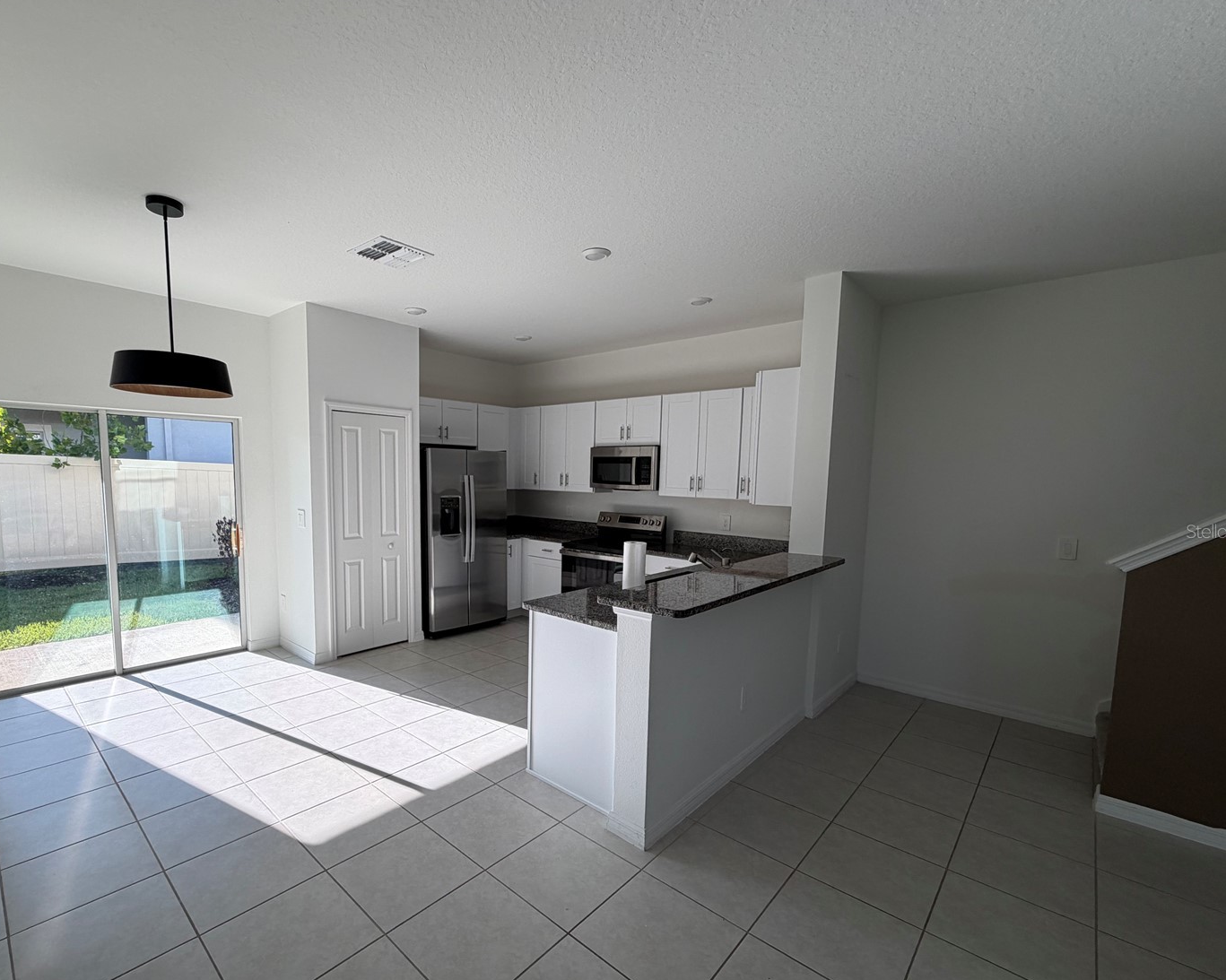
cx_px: 553
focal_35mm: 16
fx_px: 580
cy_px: 531
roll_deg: -1.3
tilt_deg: -7.4
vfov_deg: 80.2
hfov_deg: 92.8
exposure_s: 1/200
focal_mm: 2.22
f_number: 2.2
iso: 40
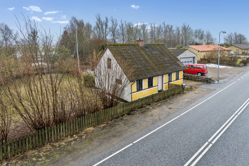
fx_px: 150
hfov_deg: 79.2
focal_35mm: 22
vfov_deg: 57.8
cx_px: 124
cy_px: 83
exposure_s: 1/250
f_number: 8
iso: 500
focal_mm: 14.5
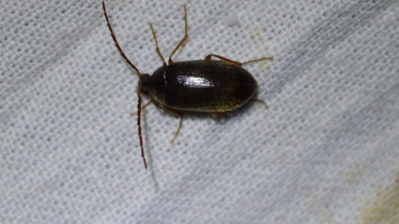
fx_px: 926
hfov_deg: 24.3
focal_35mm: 88
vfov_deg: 13.8
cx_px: 202
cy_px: 93
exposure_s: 1/125
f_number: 5.6
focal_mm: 55
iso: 400
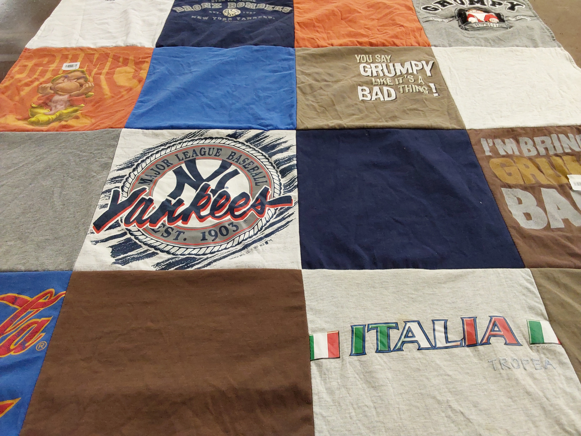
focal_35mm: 28
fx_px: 470
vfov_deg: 49.7
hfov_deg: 63.4
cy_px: 218
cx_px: 290
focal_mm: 2.91
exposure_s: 1/60
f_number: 1.9
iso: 160
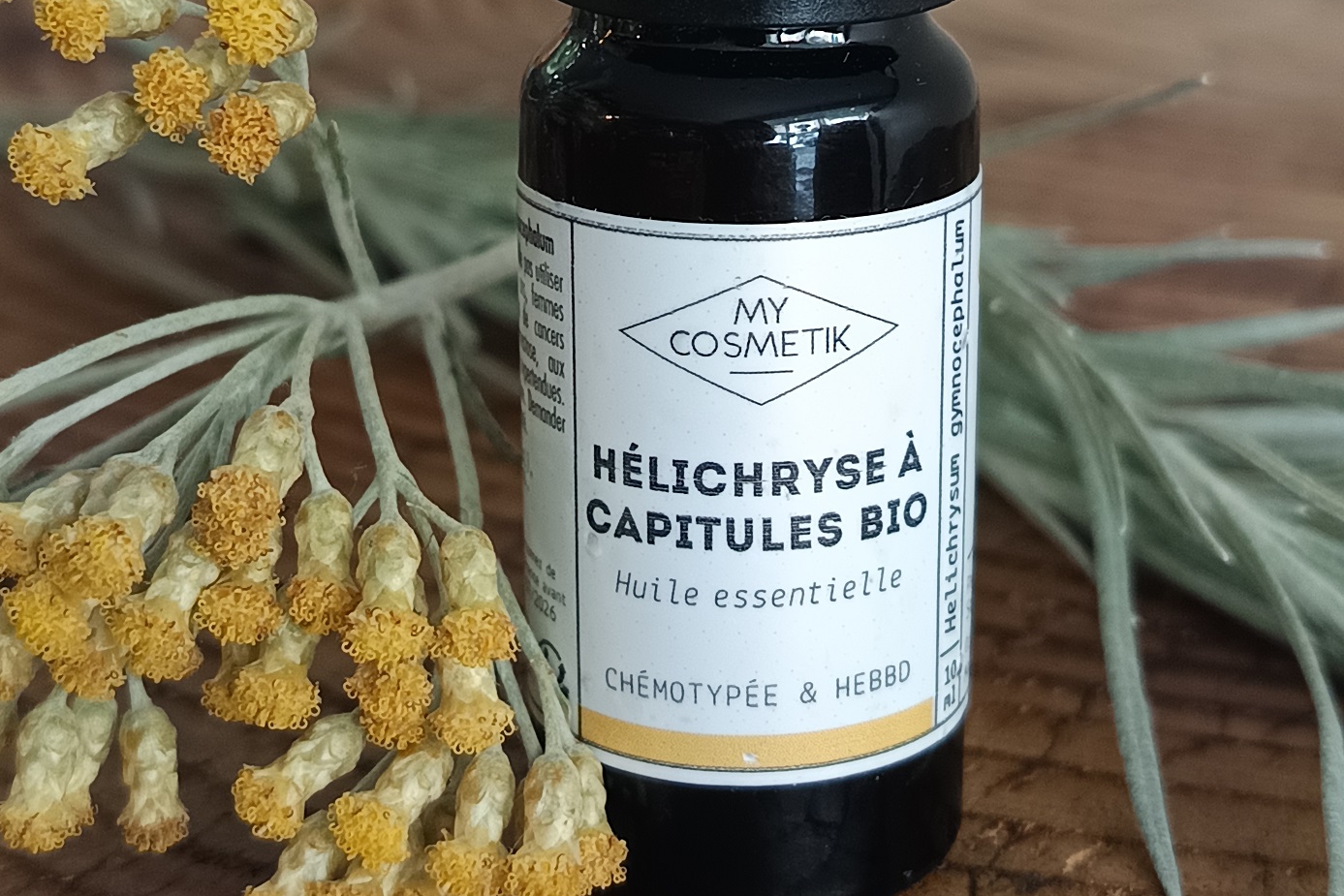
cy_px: 290
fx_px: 1344
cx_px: 634
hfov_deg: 53.1
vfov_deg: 36.5
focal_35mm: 36
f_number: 1.7
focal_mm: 5.31
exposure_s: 1/50
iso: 728
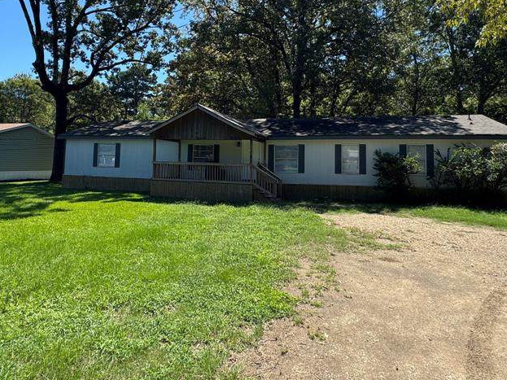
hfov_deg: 73.9
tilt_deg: +5.3
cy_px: 133
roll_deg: -1.6
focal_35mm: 23
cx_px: 253
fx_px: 337
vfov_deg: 57.8
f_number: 2.2
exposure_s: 1/669
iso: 40
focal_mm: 2.22
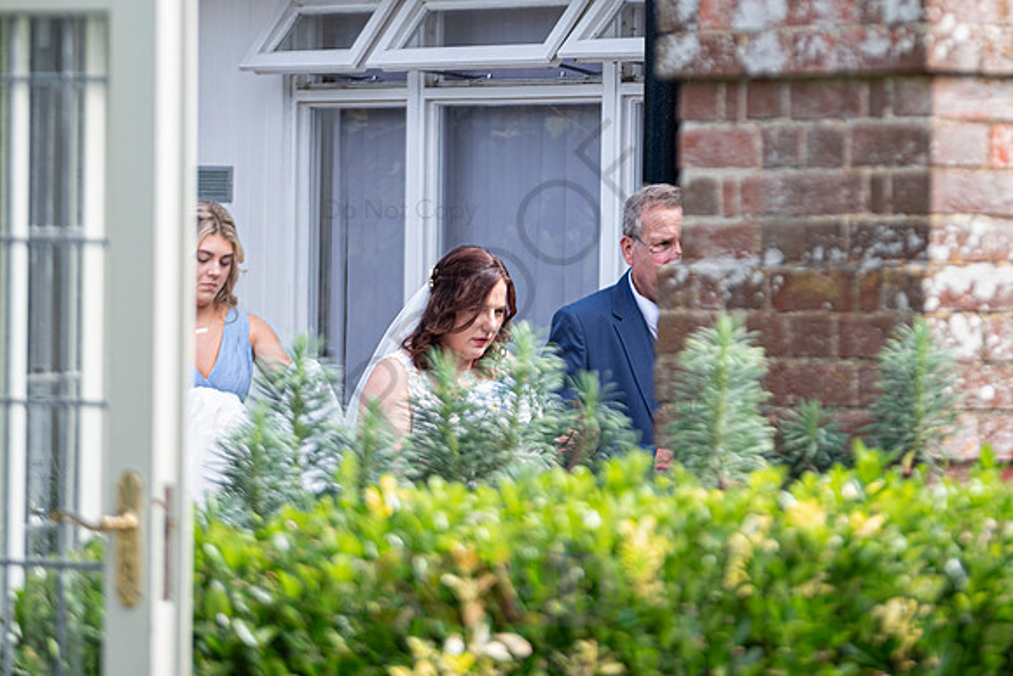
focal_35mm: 308
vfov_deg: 4.5
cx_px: 488
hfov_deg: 6.7
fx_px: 8675
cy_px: 180
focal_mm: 140
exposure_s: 1/640
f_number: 2.8
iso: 200
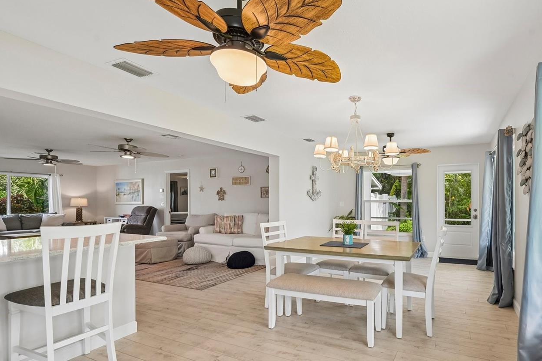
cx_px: 341
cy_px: 203
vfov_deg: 67.1
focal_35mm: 18
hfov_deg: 88.1
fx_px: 271
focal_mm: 14
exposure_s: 1/60
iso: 400
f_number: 8
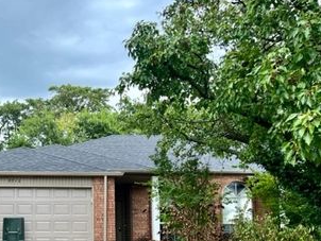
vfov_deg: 32.7
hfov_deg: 41.9
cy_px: 193
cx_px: 65
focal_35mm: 43
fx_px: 399
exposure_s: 1/121
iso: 50
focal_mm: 5.7
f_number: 1.5
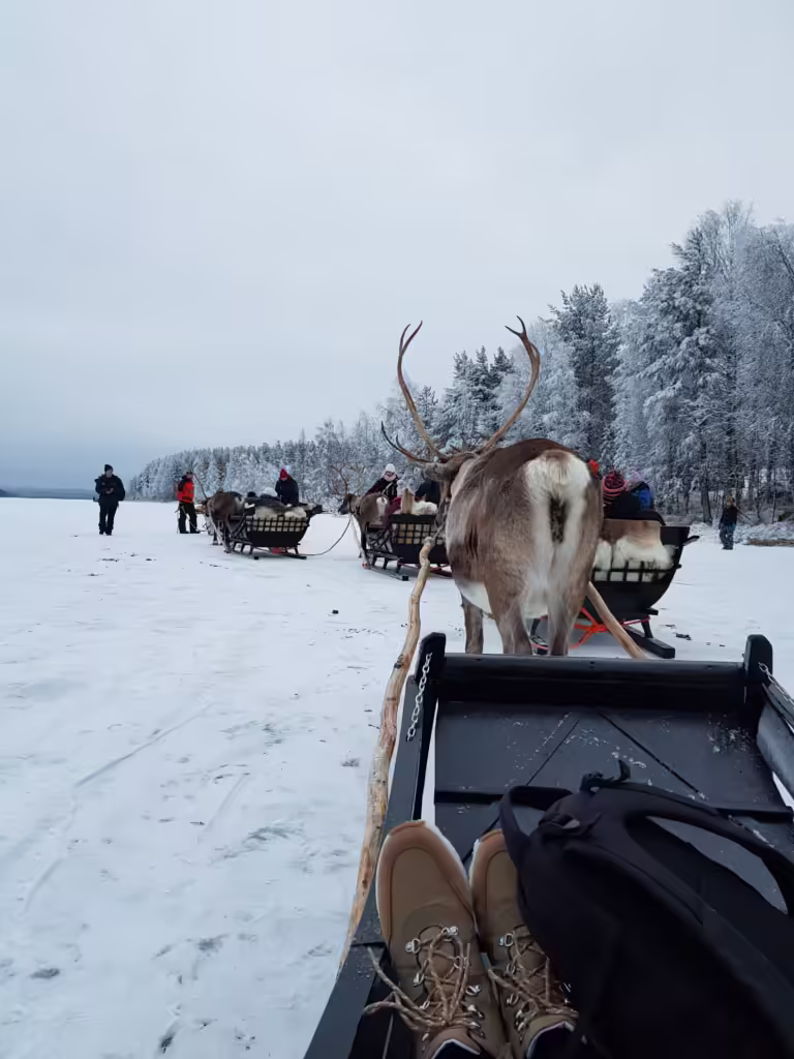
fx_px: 795
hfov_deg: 53.1
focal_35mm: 26
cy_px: 530
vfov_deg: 67.3
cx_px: 397
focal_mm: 4.2
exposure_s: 1/50
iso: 80
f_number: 1.7
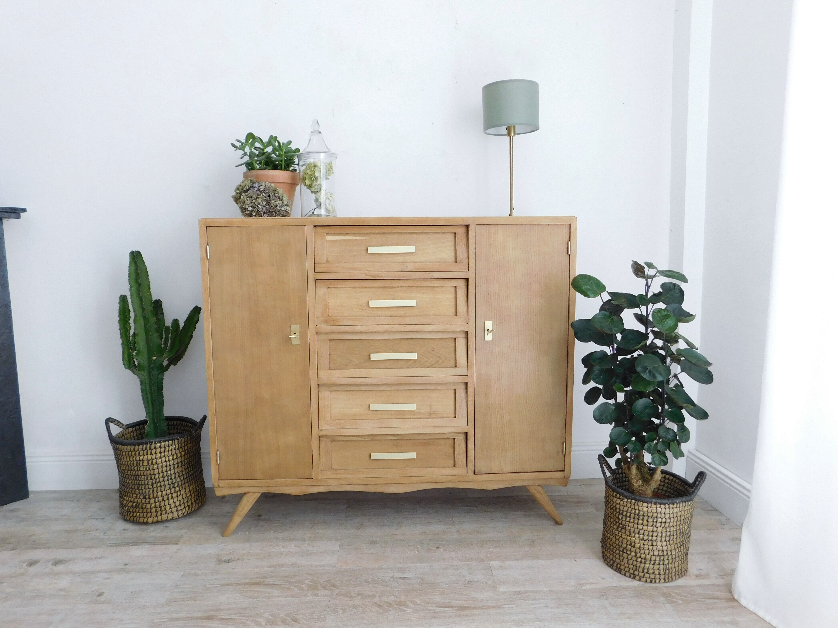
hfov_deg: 73.9
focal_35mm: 23
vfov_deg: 58.9
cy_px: 314
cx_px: 419
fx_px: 557
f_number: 3
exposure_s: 1/80
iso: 125
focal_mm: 4
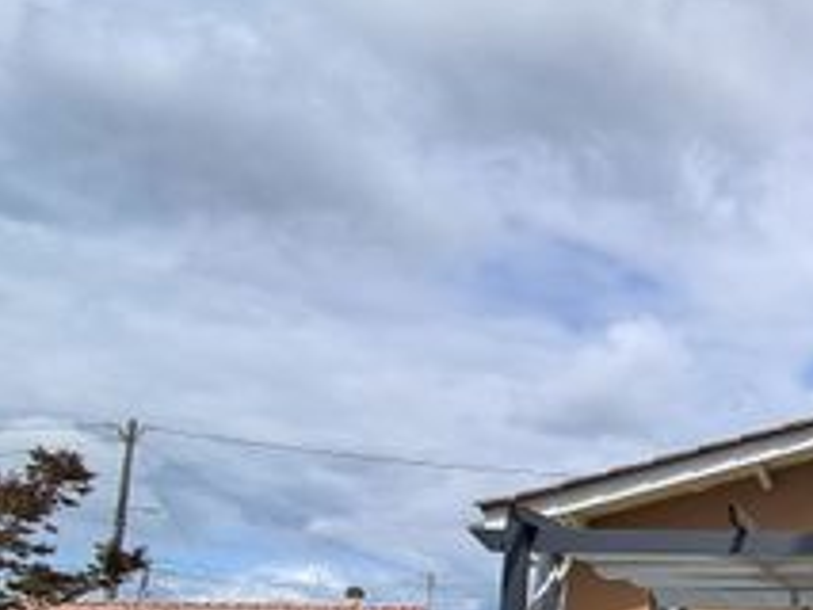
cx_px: 1080
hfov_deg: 31.4
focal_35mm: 45
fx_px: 1057
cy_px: 591
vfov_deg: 30.3
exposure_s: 1/1848
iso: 40
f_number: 2.2
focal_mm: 1.64
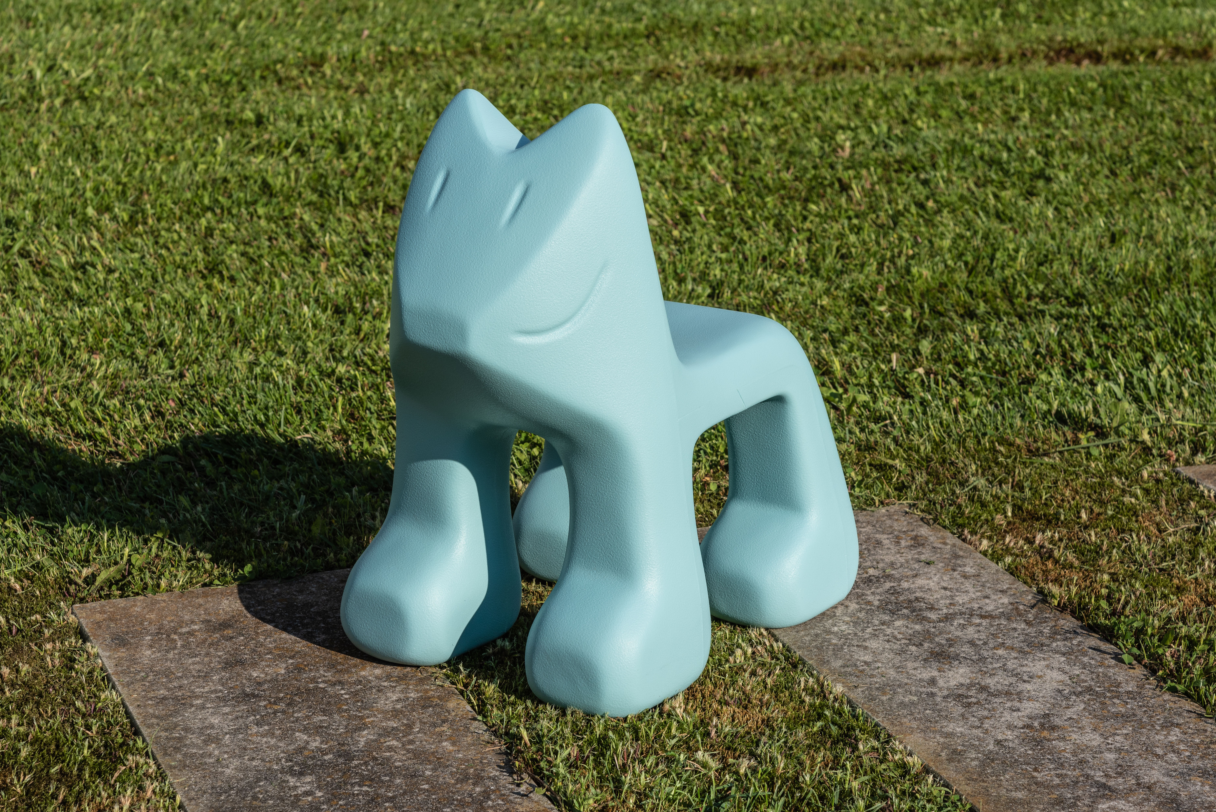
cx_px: 608
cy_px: 406
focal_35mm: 95
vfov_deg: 14.4
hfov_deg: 21.5
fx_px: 3210
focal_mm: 95
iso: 200
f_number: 10
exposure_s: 1/400
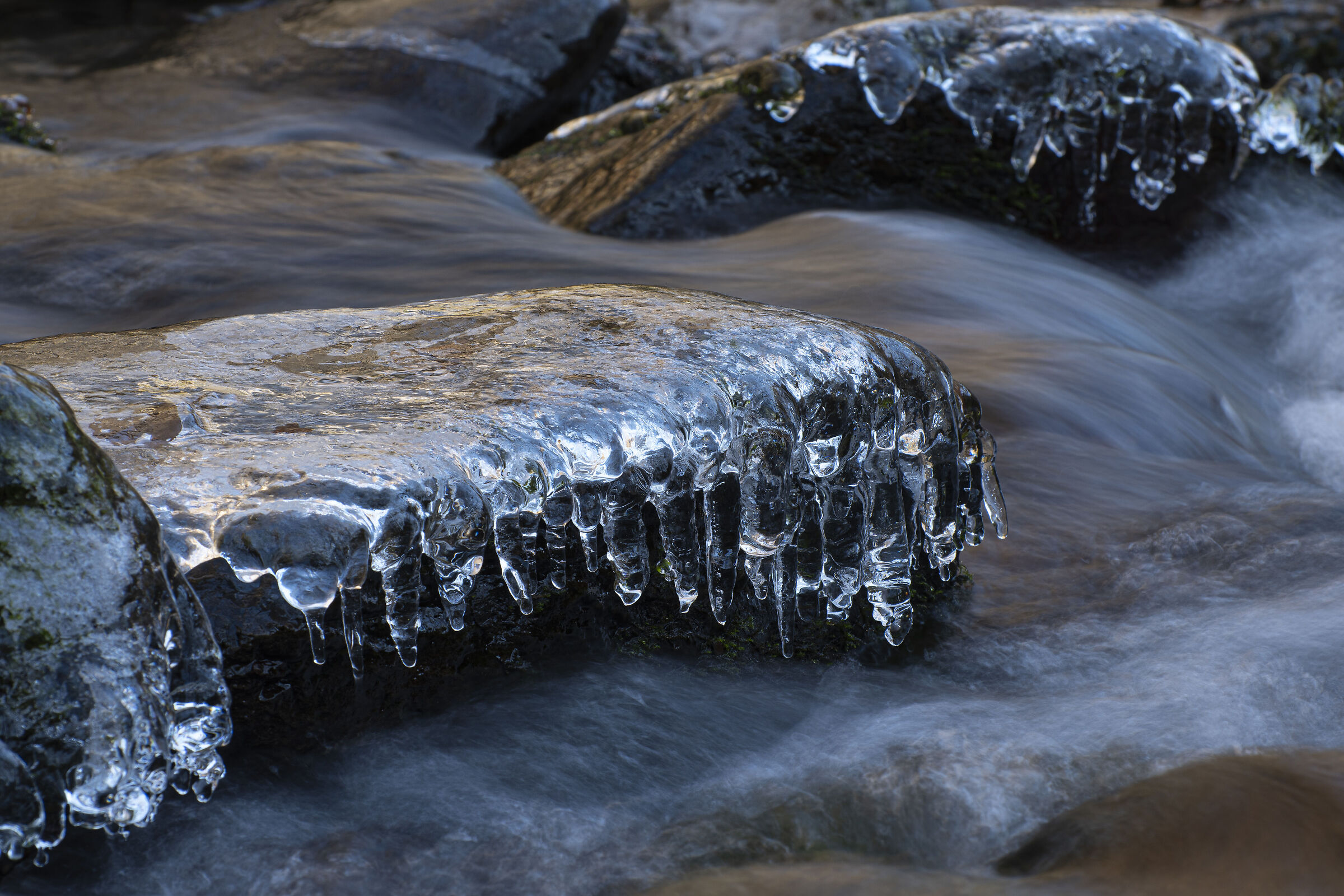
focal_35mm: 174
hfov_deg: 11.8
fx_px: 6495
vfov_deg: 7.9
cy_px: 448
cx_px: 672
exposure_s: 1/4
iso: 50
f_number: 13
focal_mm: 116
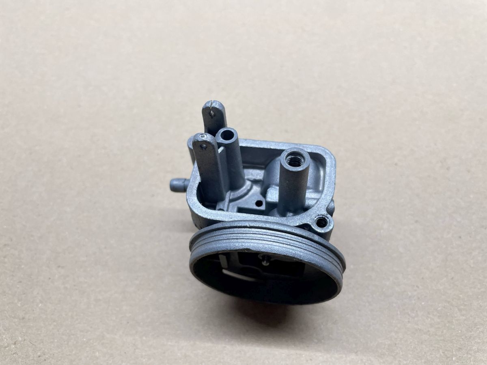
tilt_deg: -57.1
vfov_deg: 53.1
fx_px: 366
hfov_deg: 67.3
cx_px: 244
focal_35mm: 26
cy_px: 182
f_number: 1.6
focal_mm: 4.2
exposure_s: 1/100
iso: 80
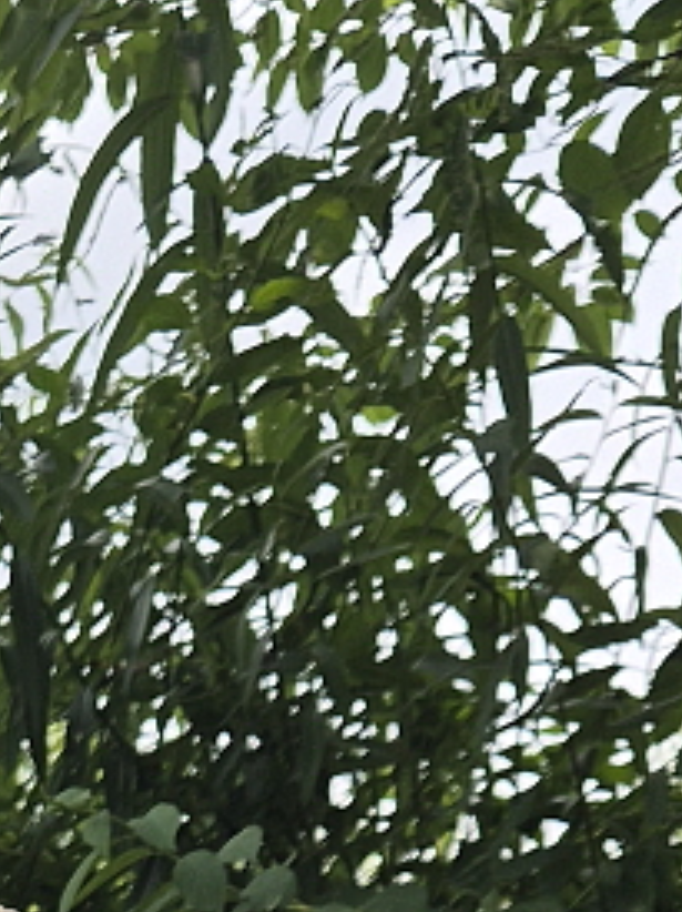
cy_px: 1663
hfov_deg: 13.0
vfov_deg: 15.1
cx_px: -50
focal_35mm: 112
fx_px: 2947
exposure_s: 1/1080
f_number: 1.8
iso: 25
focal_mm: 5.4
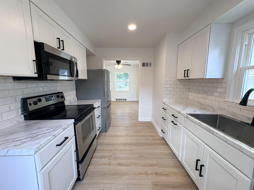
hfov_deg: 102.1
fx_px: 103
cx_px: 127
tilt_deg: -6.9
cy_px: 95
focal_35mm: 14
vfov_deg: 85.7
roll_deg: -0.3
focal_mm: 2.22
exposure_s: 1/120
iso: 125
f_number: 2.2
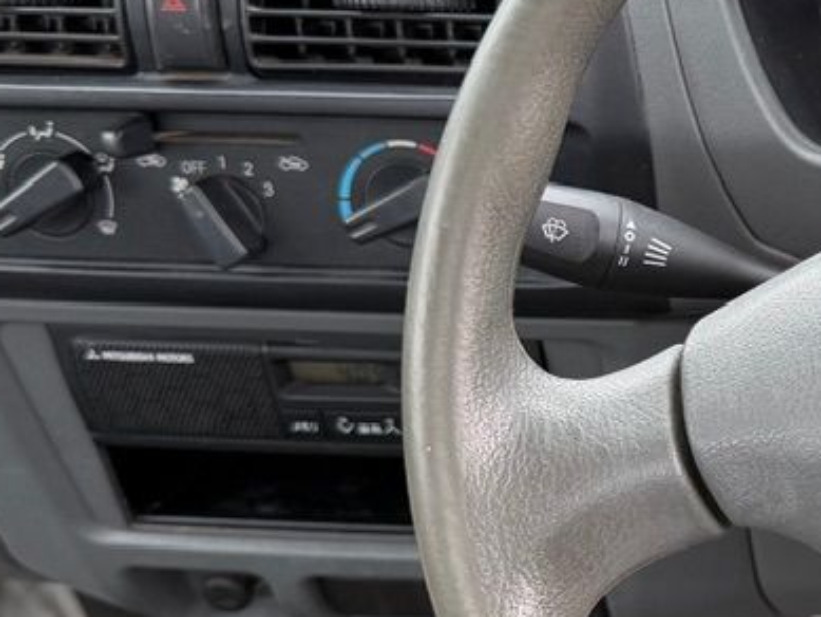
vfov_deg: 18.7
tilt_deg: -40.1
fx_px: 1874
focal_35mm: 79
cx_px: 988
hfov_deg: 22.7
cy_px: 357
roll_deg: +0.2
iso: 64
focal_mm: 6.76
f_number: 1.78
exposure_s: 1/215
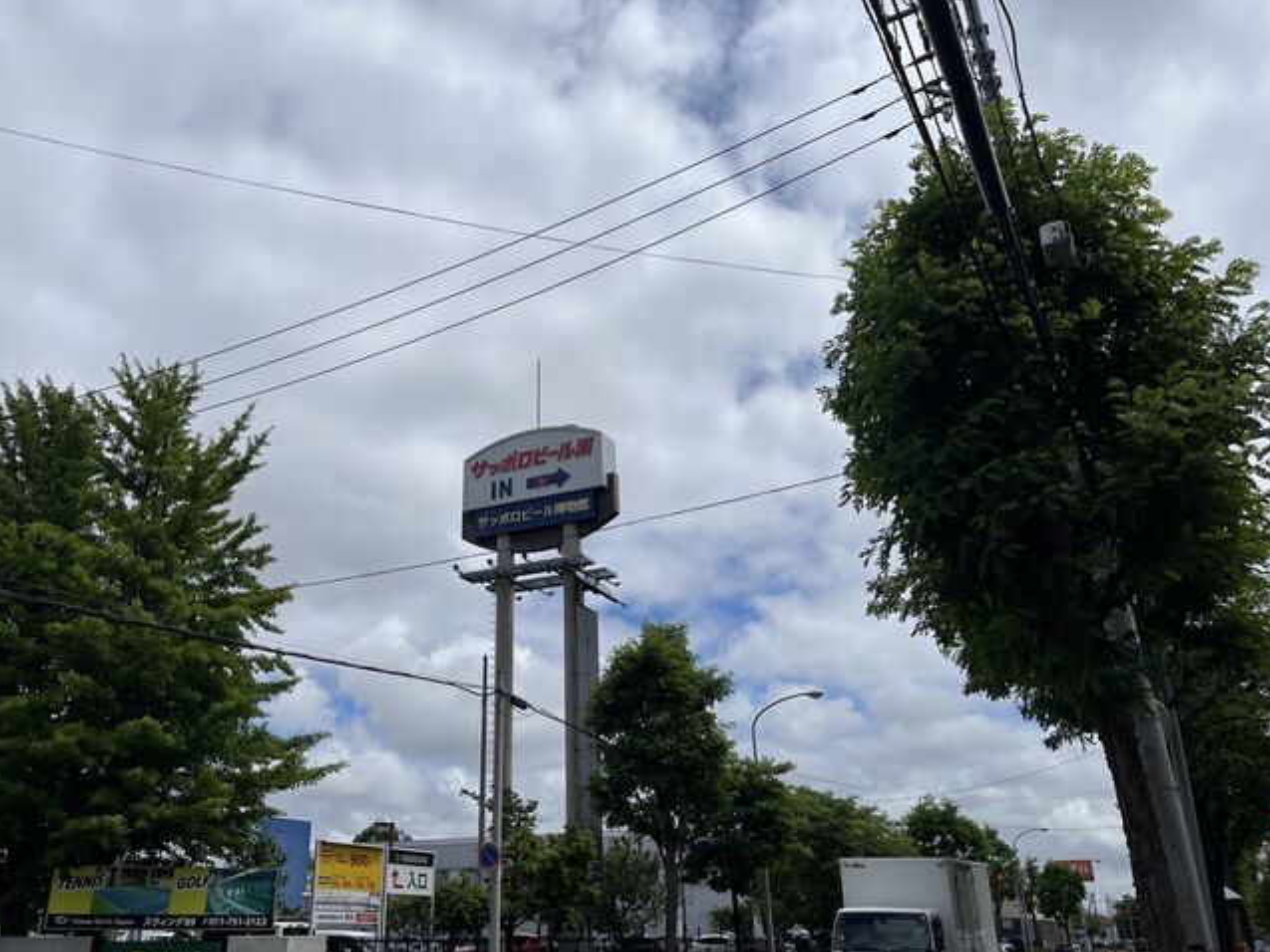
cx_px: 550
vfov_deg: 45.3
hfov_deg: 58.1
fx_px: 1138
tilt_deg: +29.2
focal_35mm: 31
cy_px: 408
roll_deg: -1.4
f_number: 1.6
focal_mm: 5.1
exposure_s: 1/13333
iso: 50
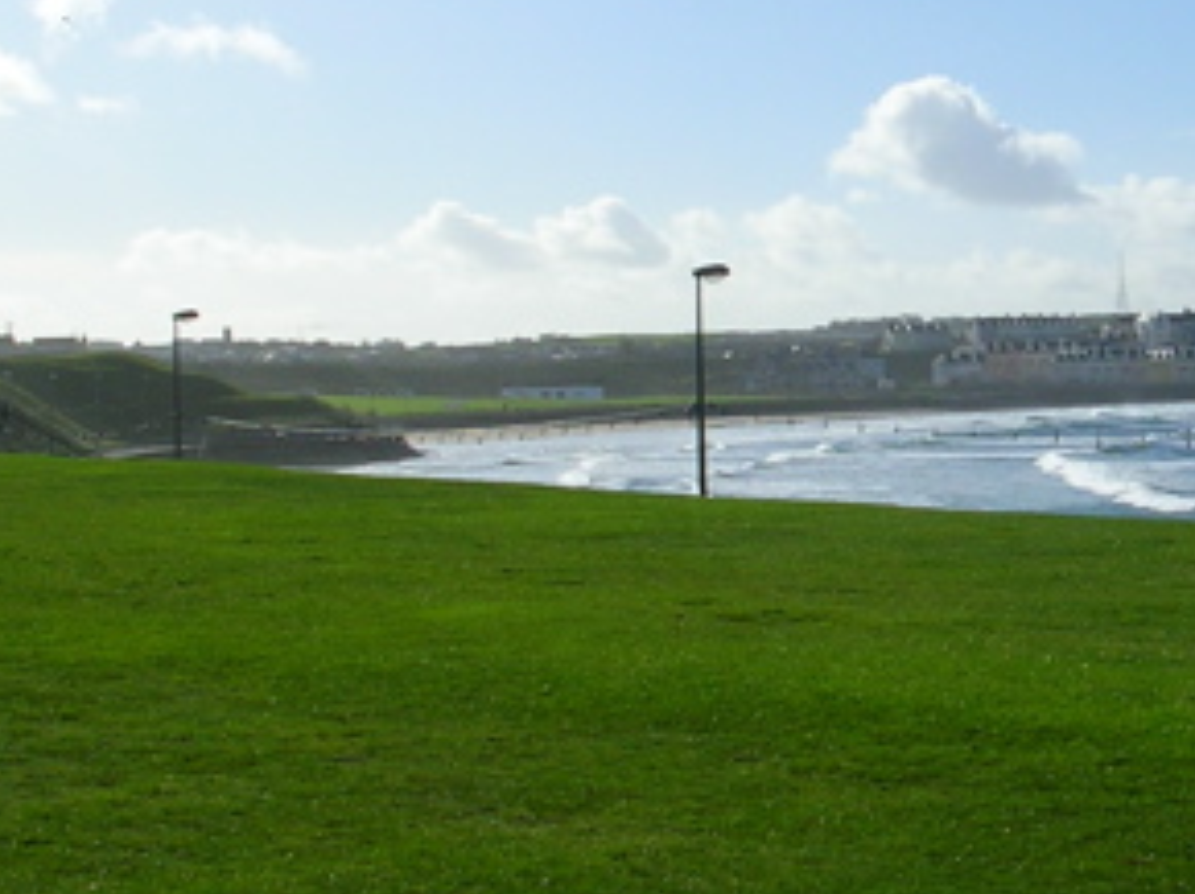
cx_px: 1030
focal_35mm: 84
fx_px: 2897
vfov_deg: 17.5
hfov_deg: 22.8
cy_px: 338
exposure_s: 1/585
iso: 50
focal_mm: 5.8
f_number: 5.6
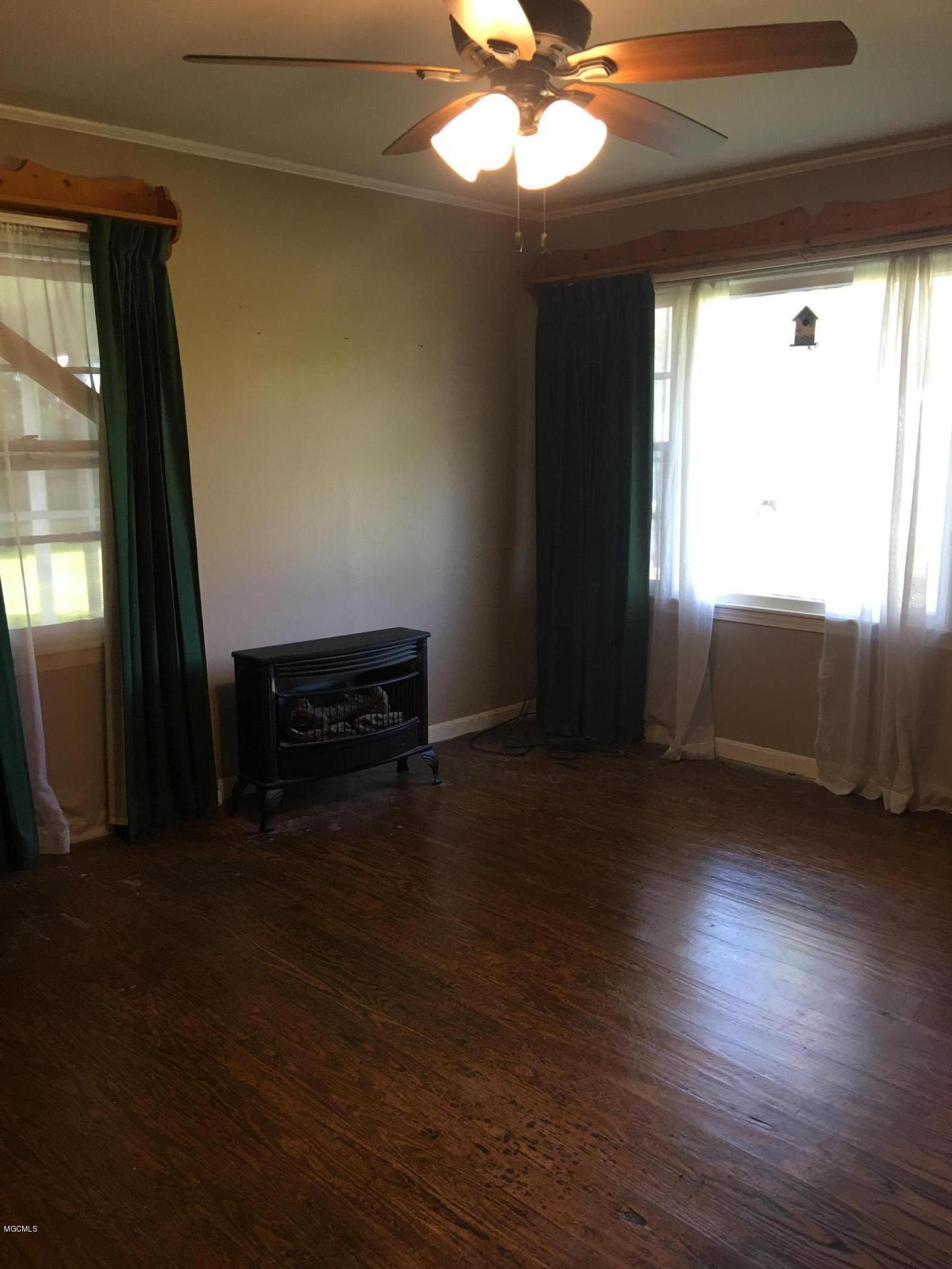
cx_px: 476
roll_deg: +0.4
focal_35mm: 29
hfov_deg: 48.2
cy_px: 634
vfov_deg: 61.7
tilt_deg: -8.6
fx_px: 1063
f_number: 2.2
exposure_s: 1/15
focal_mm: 4.15
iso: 32
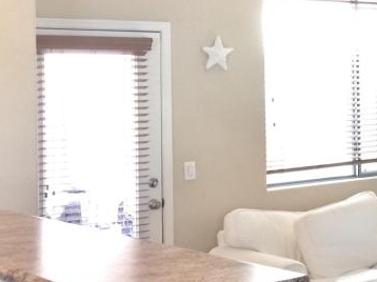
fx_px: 903
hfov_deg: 21.5
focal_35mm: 83
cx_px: 477
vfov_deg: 17.7
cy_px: 88
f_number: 2.2
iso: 80
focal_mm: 4.15
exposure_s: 1/15
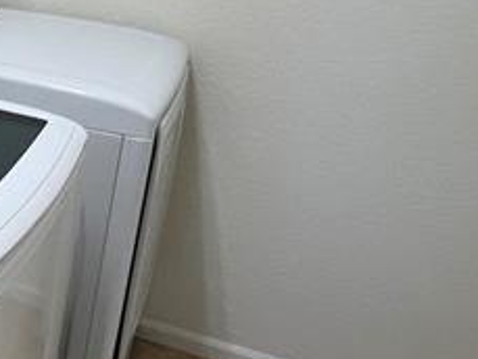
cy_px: 110
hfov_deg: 25.0
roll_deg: -0.8
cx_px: -248
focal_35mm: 58
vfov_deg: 25.1
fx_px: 801
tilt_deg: -21.8
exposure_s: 1/120
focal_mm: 1.57
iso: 100
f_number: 1.8
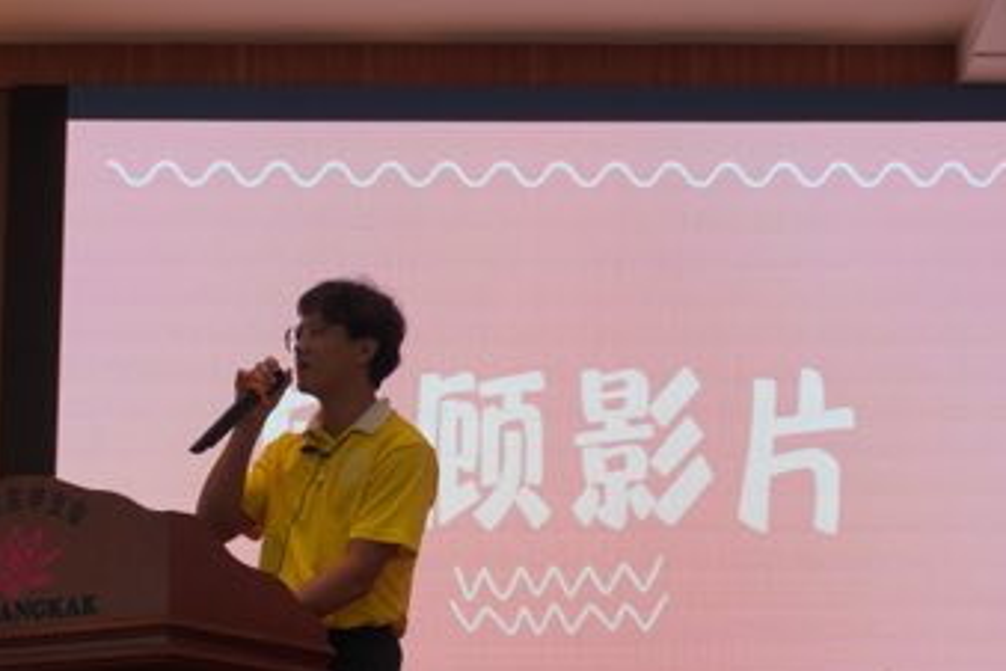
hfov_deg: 20.5
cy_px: 448
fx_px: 2786
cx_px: 540
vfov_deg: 13.7
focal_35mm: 100
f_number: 5.6
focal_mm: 47
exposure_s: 1/160
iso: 800
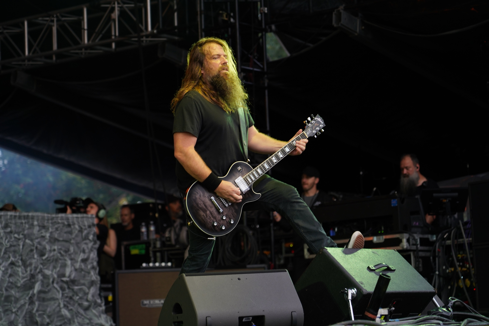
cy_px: 163
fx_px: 1426
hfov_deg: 19.5
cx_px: 244
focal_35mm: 105
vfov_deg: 13.0
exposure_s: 1/125
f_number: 4
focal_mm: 105
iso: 320
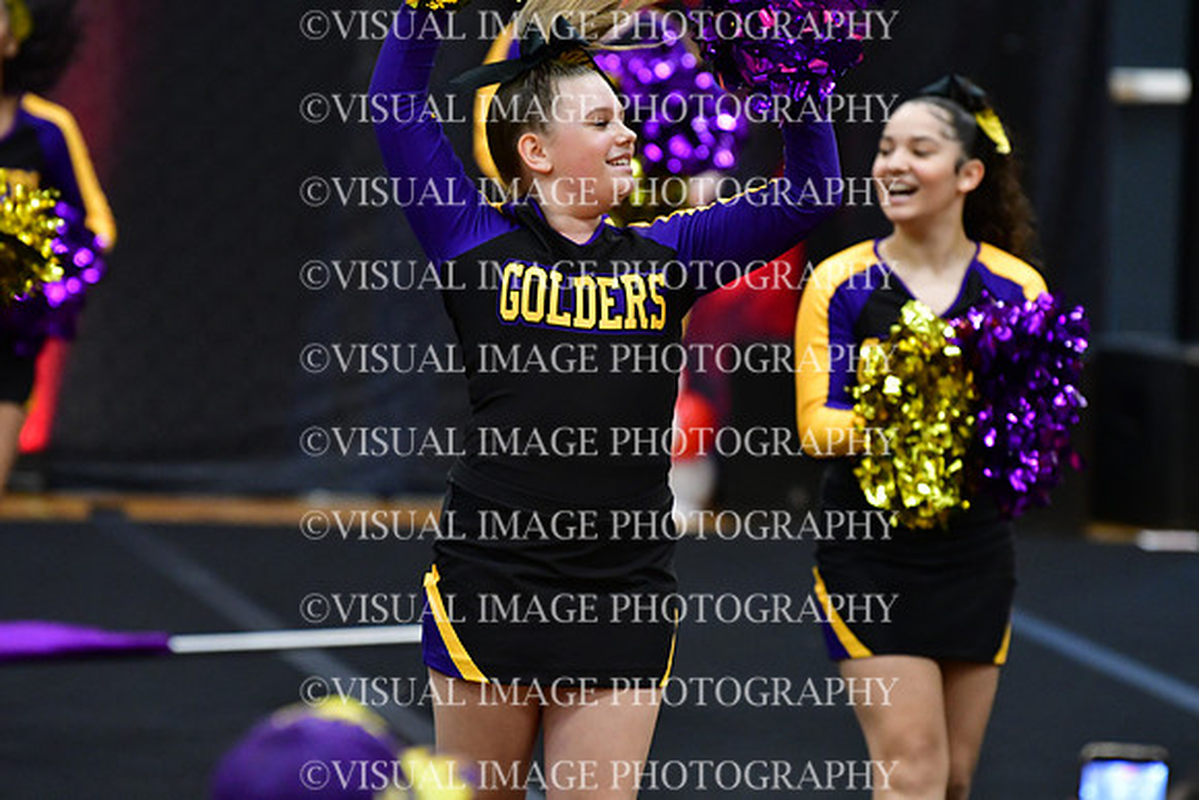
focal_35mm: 300
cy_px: 400
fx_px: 9994
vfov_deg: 4.6
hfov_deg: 6.9
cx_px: 600
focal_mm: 200
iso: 4000
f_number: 3.5
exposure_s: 1/500
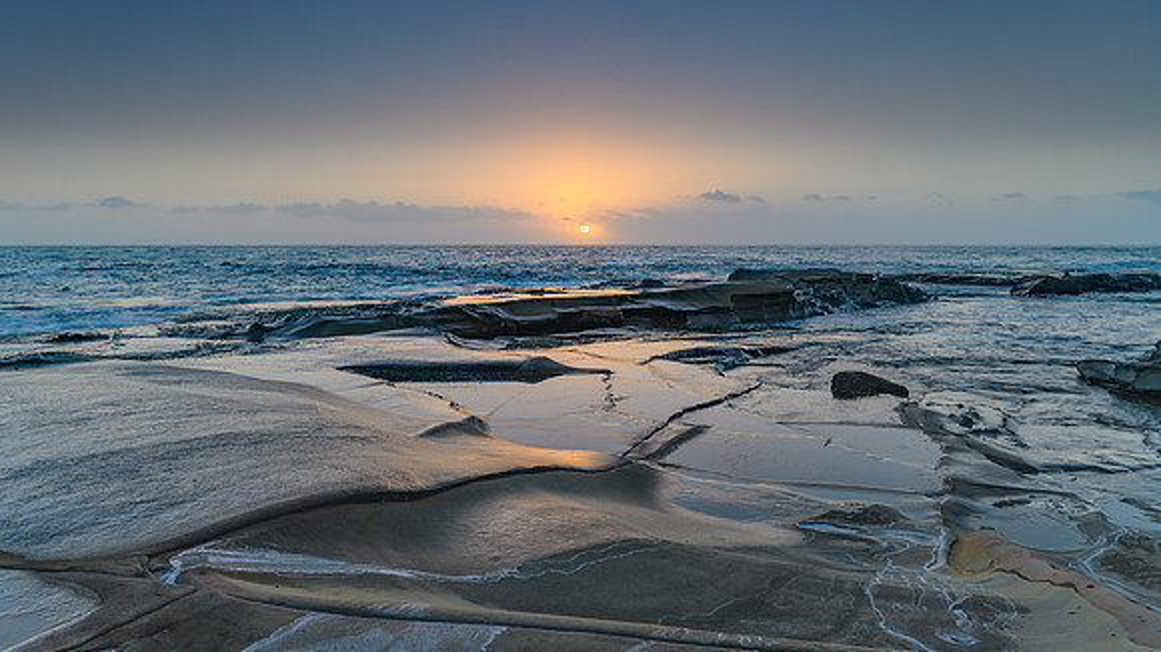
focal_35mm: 26
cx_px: 562
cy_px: 282
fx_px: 808
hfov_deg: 71.3
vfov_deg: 43.9
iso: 50
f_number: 5
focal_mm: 16
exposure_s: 1/5
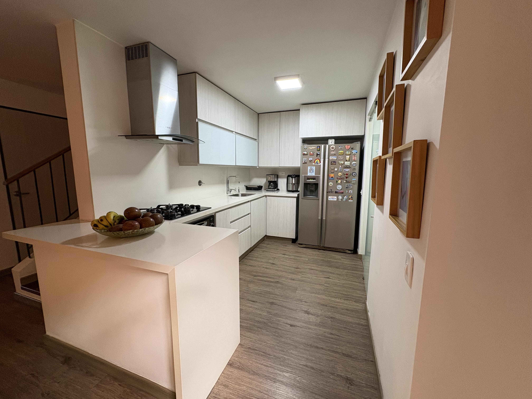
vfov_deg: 85.7
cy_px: 200
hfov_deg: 102.1
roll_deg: -0.6
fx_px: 215
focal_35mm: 14
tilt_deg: -6.5
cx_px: 266
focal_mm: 2.22
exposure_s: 1/60
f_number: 2.2
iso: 200
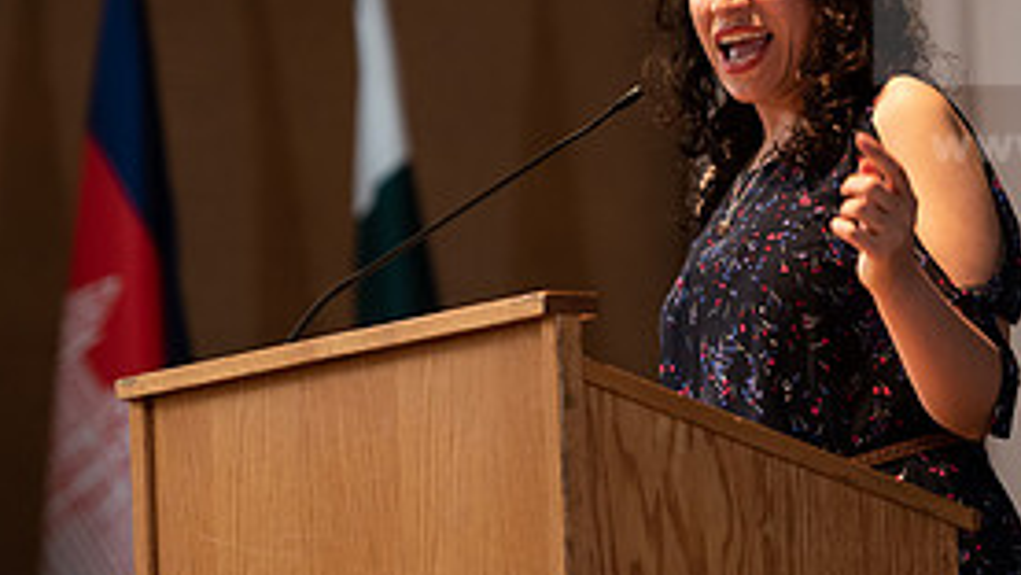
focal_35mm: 307
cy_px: 223
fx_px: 8314
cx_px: 763
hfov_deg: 7.0
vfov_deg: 4.0
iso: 1250
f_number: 2.8
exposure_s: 1/200
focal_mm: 140
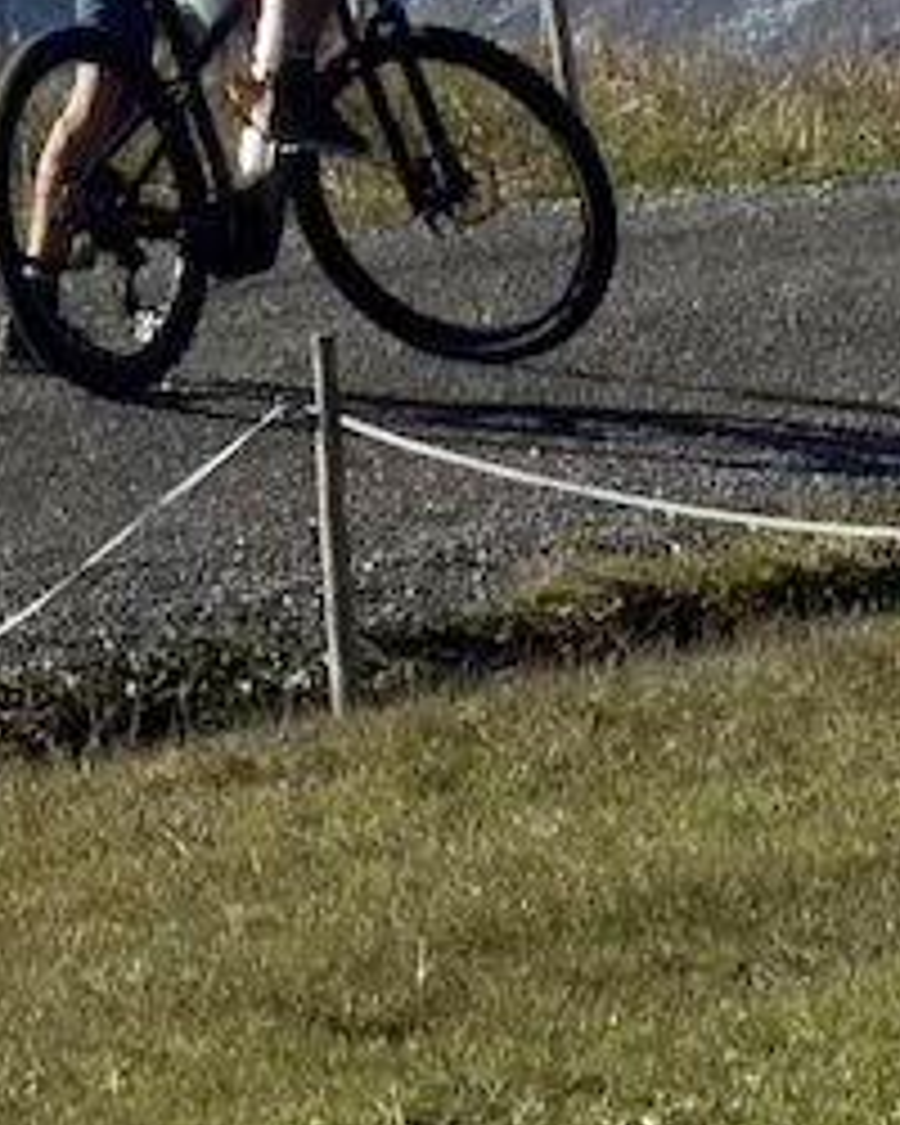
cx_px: 518
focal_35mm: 937
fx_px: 31198
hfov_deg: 1.7
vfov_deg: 2.1
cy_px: -122
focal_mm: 16.89
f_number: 2.8
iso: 20
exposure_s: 1/735
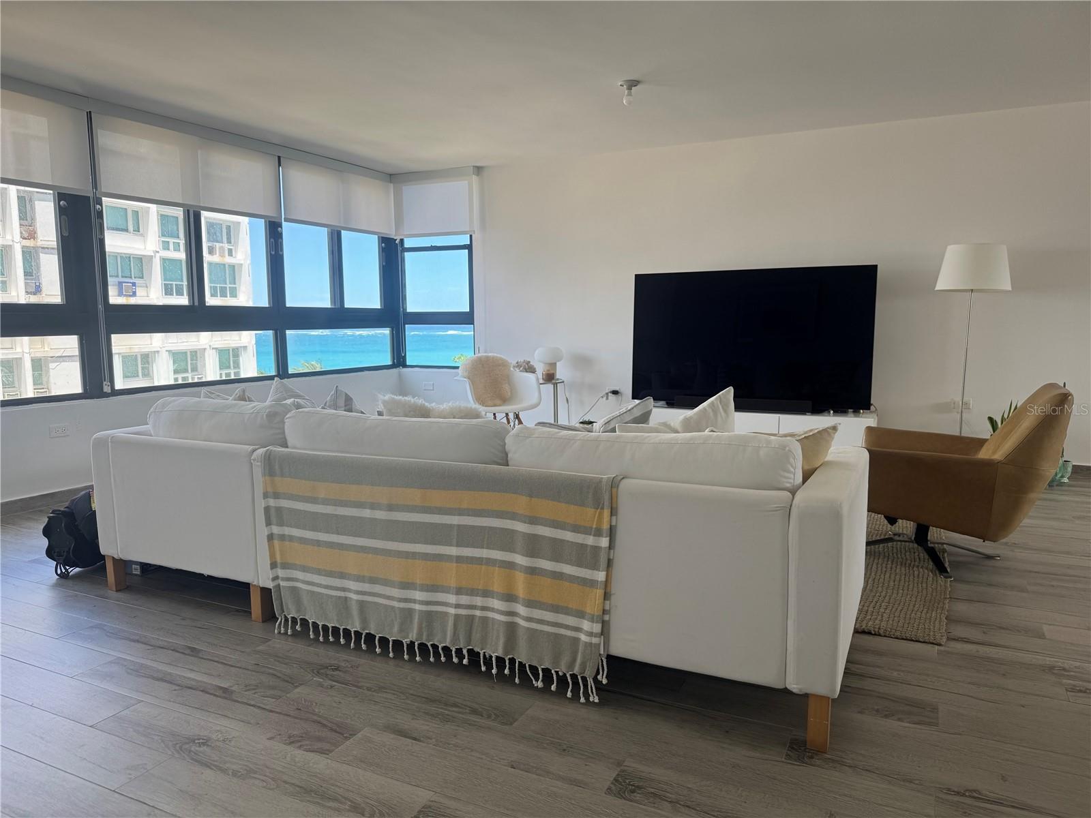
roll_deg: +0.0
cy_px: 409
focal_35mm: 24
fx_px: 756
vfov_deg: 56.8
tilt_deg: -7.7
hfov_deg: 71.6
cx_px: 546
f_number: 1.78
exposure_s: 1/305
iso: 80
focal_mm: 6.76
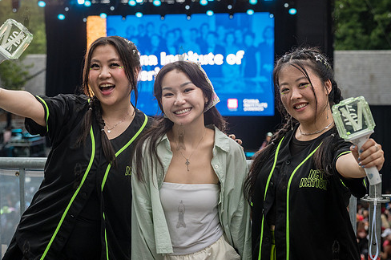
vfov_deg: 17.0
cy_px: 161
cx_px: 192
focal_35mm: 80
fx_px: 868
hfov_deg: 25.4
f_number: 4.5
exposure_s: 1/200
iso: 1250
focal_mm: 58
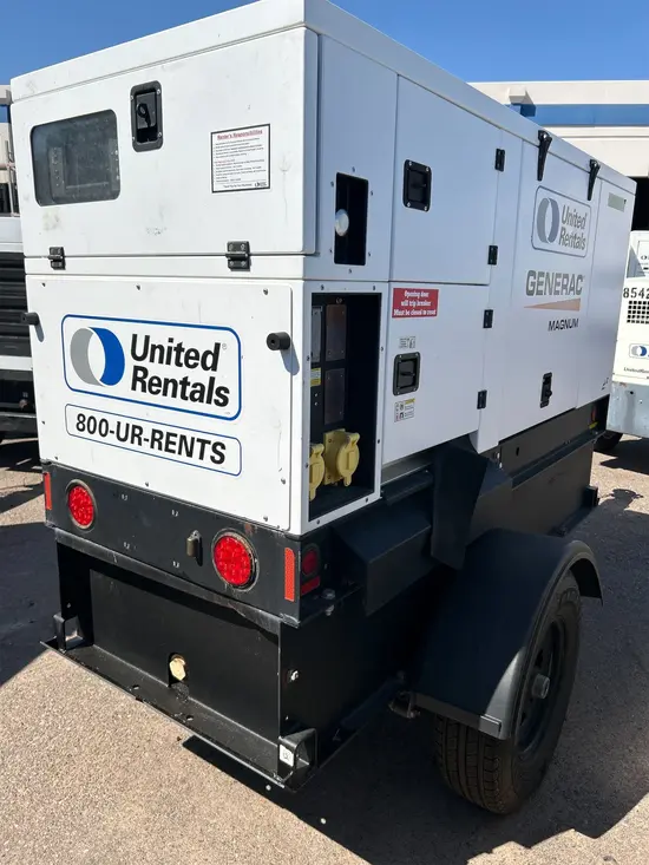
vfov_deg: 67.3
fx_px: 650
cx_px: 324
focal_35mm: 26
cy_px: 432
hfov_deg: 53.1
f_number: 1.5
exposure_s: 1/6579
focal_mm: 5.7
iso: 50
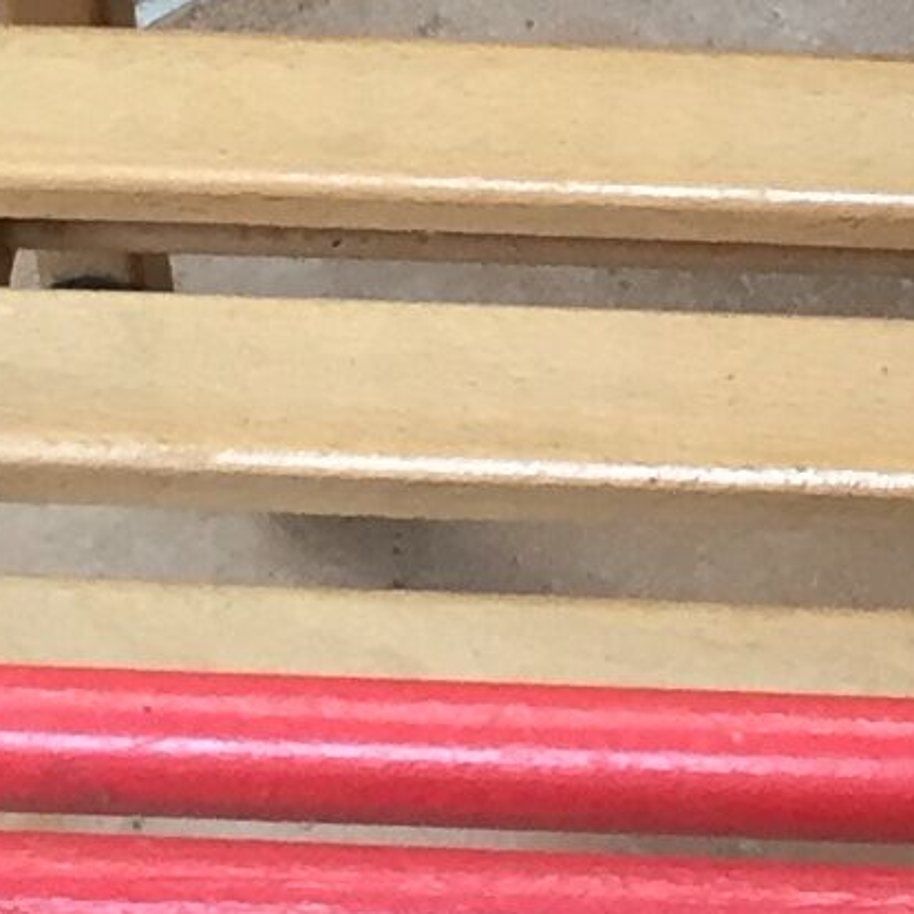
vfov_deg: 8.5
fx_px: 6034
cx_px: 1152
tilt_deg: -42.0
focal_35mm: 202
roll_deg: +0.6
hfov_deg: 8.5
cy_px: -389
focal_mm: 4.15
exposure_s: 1/33
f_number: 2.2
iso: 80
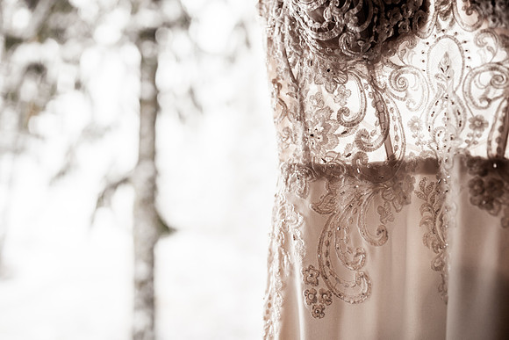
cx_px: 254
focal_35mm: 35
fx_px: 495
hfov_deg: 54.4
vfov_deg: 37.9
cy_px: 170
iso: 640
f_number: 2
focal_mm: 35
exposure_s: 1/320
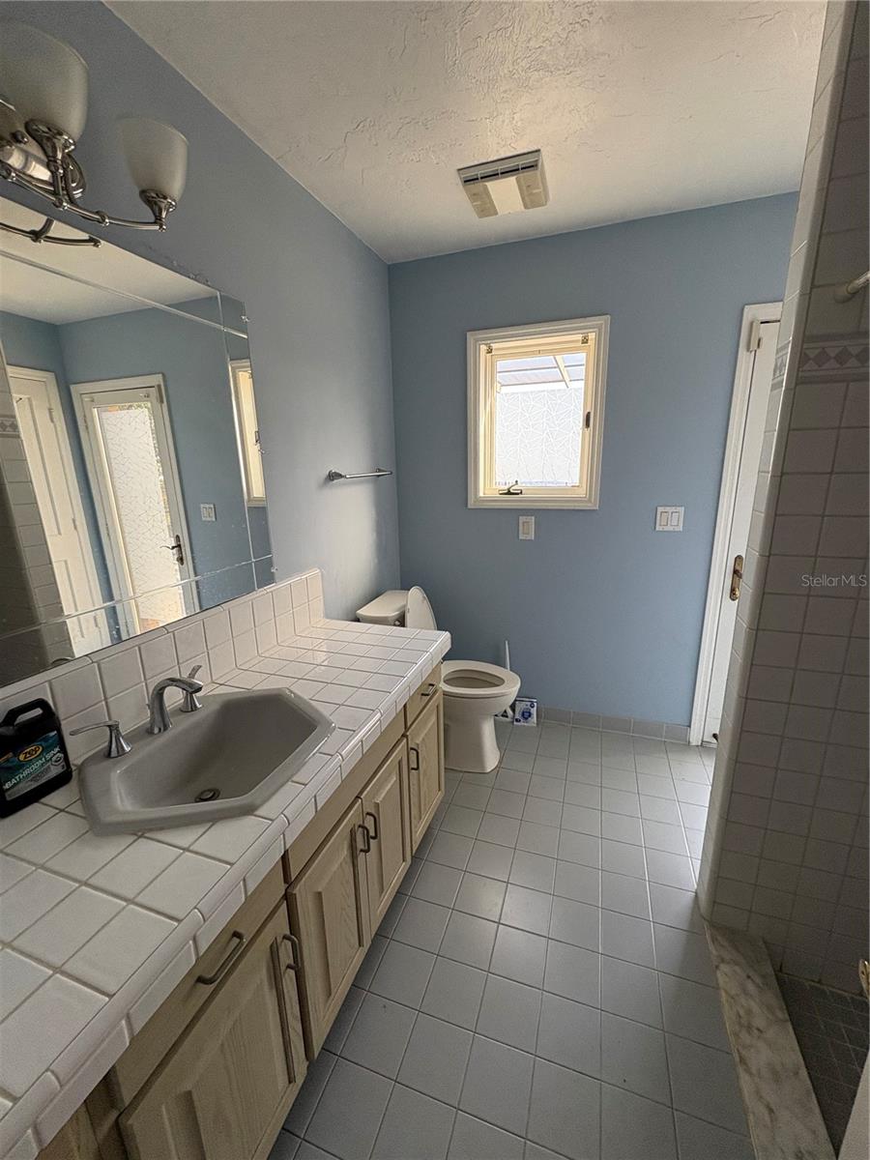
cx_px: 435
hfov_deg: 85.7
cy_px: 580
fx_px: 469
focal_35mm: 14
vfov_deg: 102.1
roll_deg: +0.9
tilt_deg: -13.0
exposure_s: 1/99
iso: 160
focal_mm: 2.22
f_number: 2.2
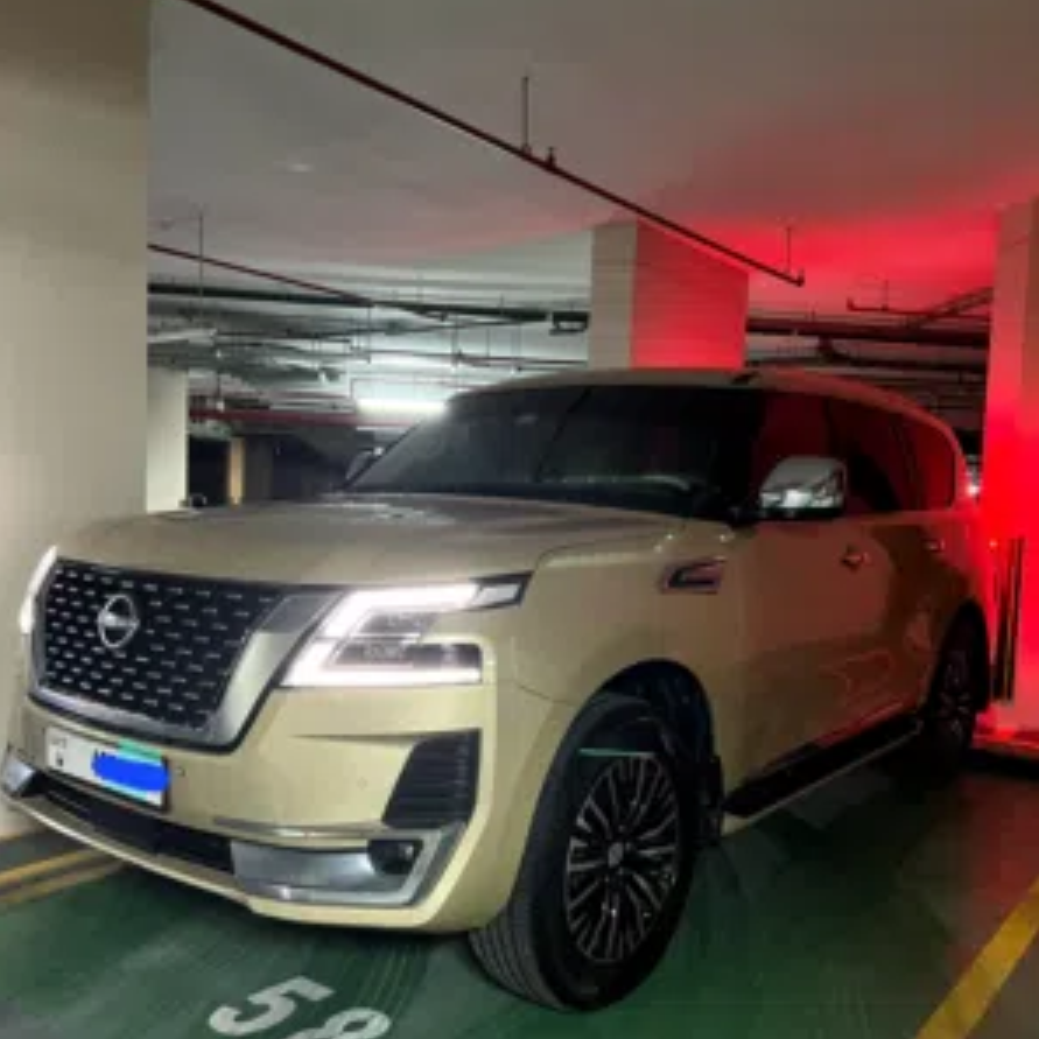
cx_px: 518
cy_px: 567
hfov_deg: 52.5
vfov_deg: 52.5
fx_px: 1053
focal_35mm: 31
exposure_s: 1/35.1
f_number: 1.5
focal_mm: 5.7
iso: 640
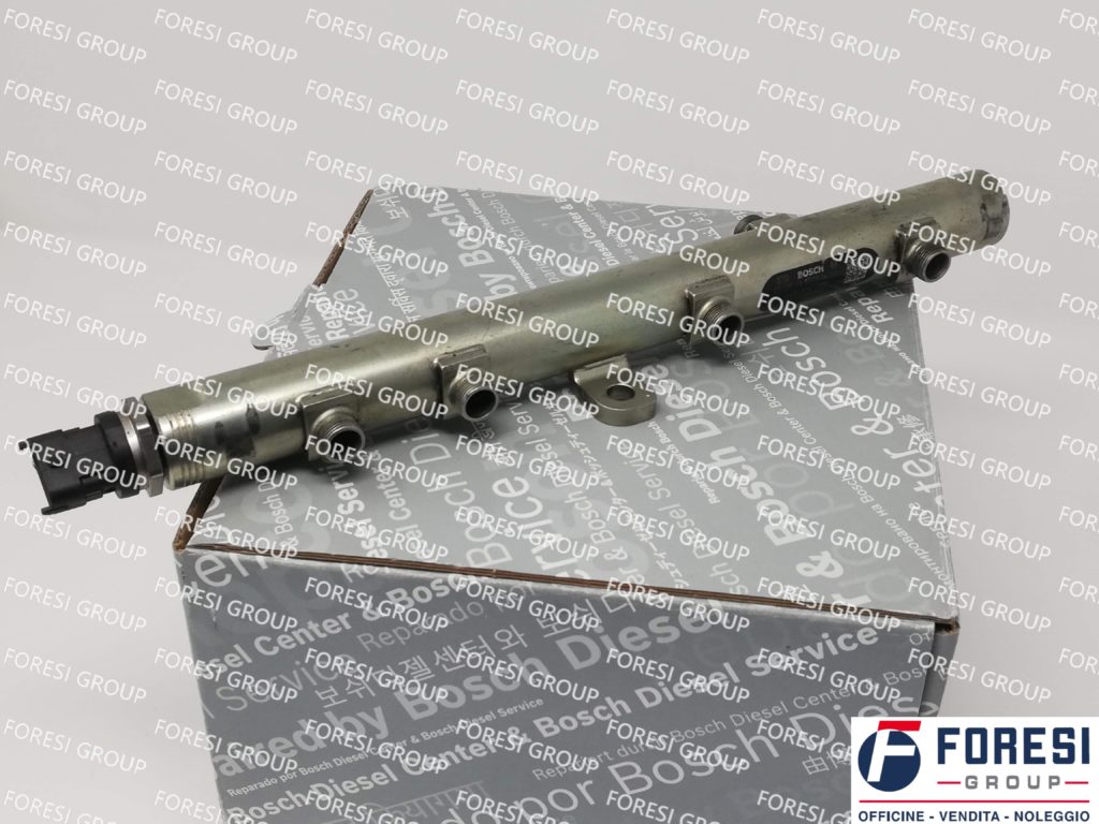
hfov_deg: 42.1
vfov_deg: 32.2
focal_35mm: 45
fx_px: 1429
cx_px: 550
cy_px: 412
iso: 64
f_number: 2.2
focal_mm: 3.81
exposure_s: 1/100
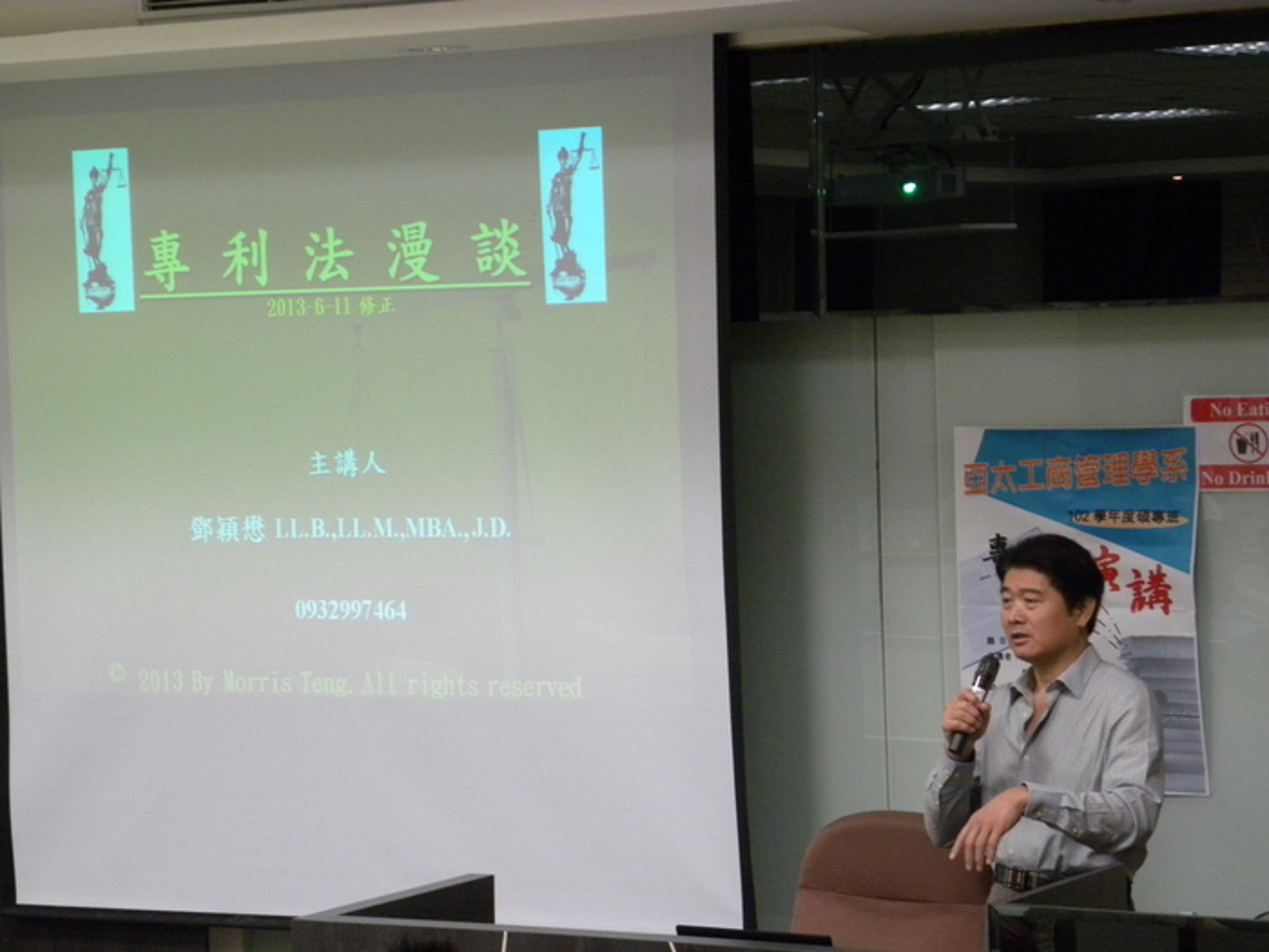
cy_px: 476
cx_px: 634
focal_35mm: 105
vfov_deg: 14.1
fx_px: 3849
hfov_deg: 18.7
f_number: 4
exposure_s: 1/30.8
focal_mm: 18.8
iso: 400
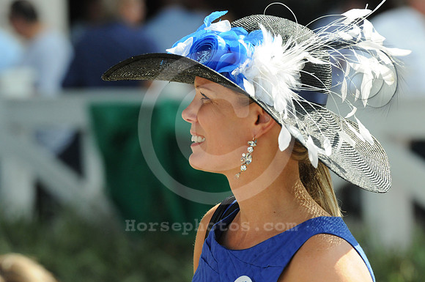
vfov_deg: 4.6
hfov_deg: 6.9
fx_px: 3537
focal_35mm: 300
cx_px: 212
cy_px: 141
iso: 1000
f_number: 5.6
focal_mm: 200
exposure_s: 1/1600
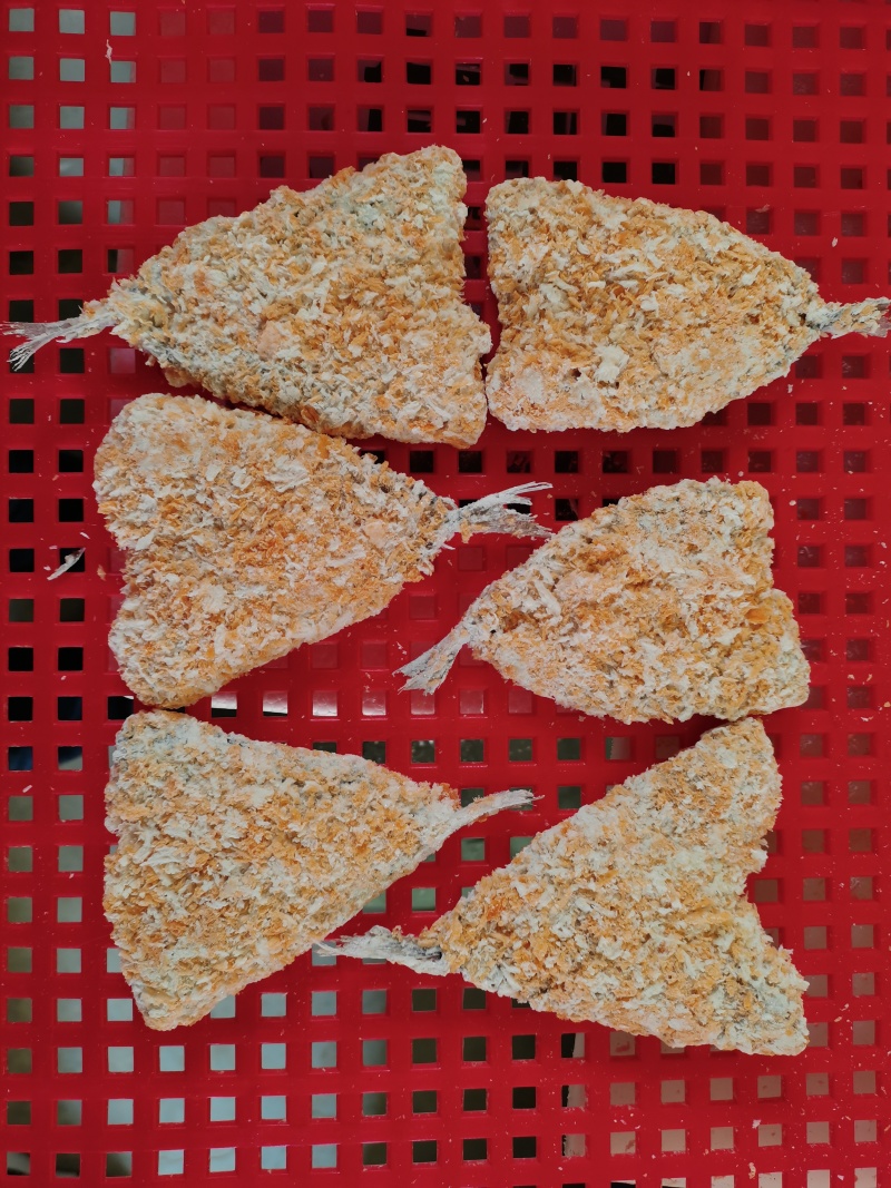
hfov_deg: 51.3
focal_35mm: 27
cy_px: 594
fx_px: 927
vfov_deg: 65.3
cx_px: 446
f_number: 1.8
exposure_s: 1/120
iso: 100
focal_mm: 5.58
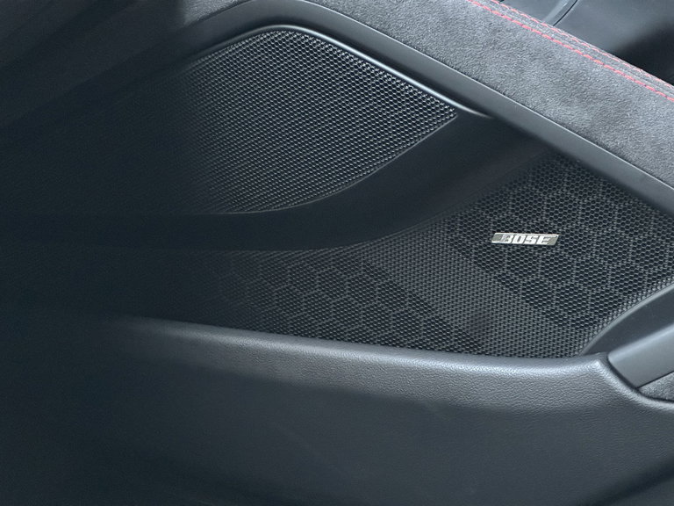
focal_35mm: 77
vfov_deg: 19.1
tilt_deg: -19.6
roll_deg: -0.1
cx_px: 337
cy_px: 253
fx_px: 1499
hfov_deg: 25.3
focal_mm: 9
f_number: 2.8
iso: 2000
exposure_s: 1/22
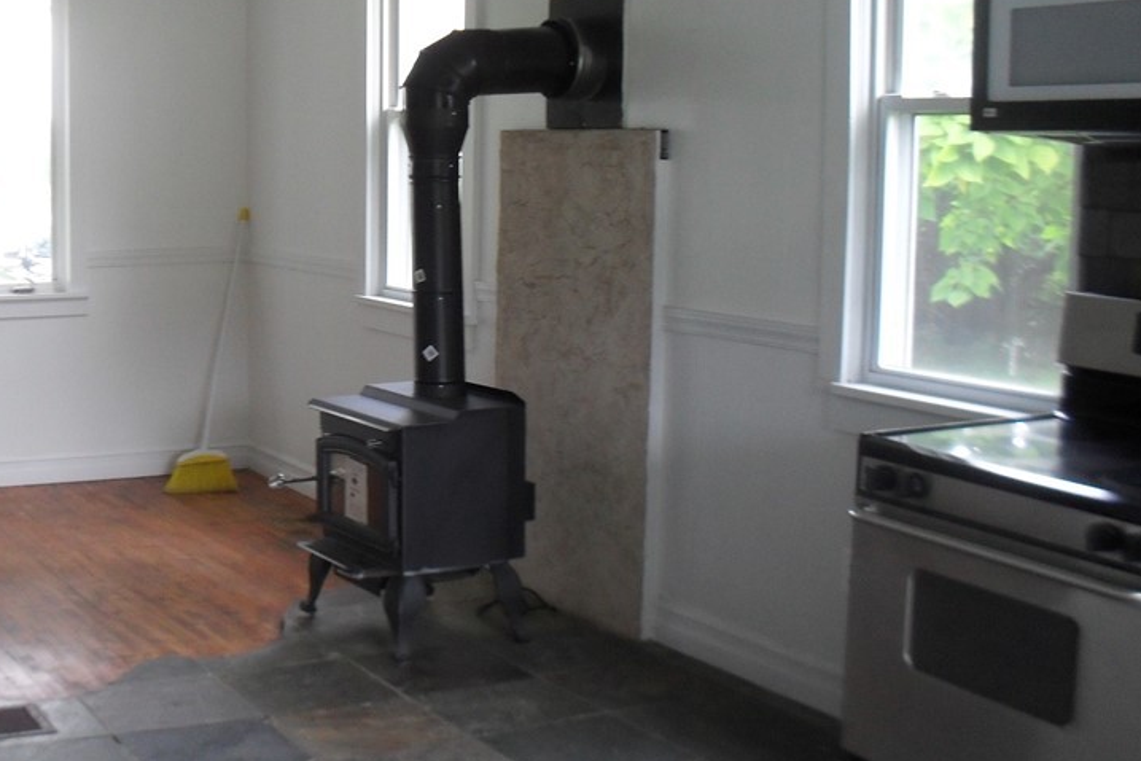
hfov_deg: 37.7
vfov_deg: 26.0
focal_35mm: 52
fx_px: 1648
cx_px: 363
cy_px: 334
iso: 200
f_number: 3.2
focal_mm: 6.3
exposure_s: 1/20
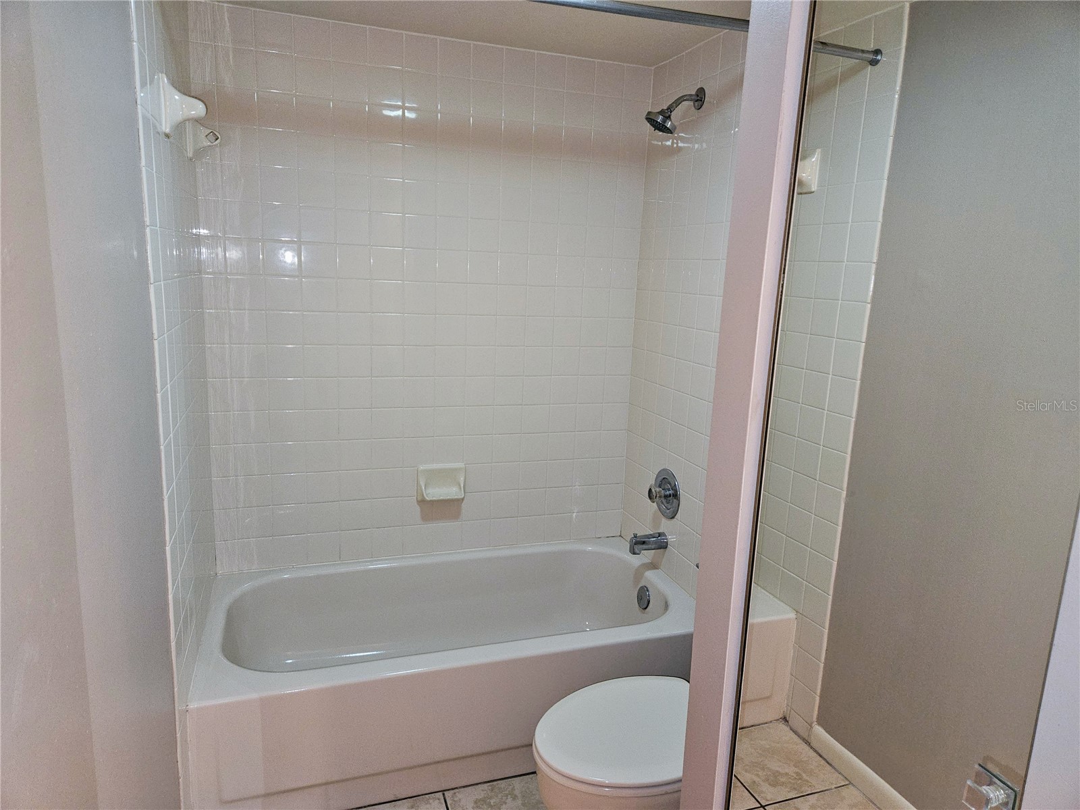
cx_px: 540
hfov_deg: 73.9
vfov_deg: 58.9
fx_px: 718
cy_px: 405
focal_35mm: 23
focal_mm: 5.4
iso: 125
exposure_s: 1/60
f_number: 1.8
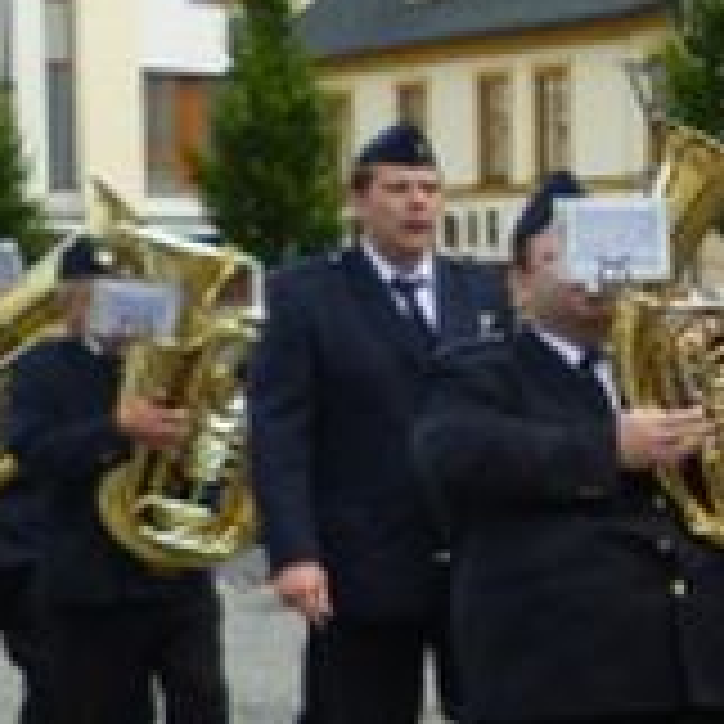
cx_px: 1745
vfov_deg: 14.1
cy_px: 576
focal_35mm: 123
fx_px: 2911
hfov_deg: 11.6
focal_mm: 5
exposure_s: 1/400
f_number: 3.1
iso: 100
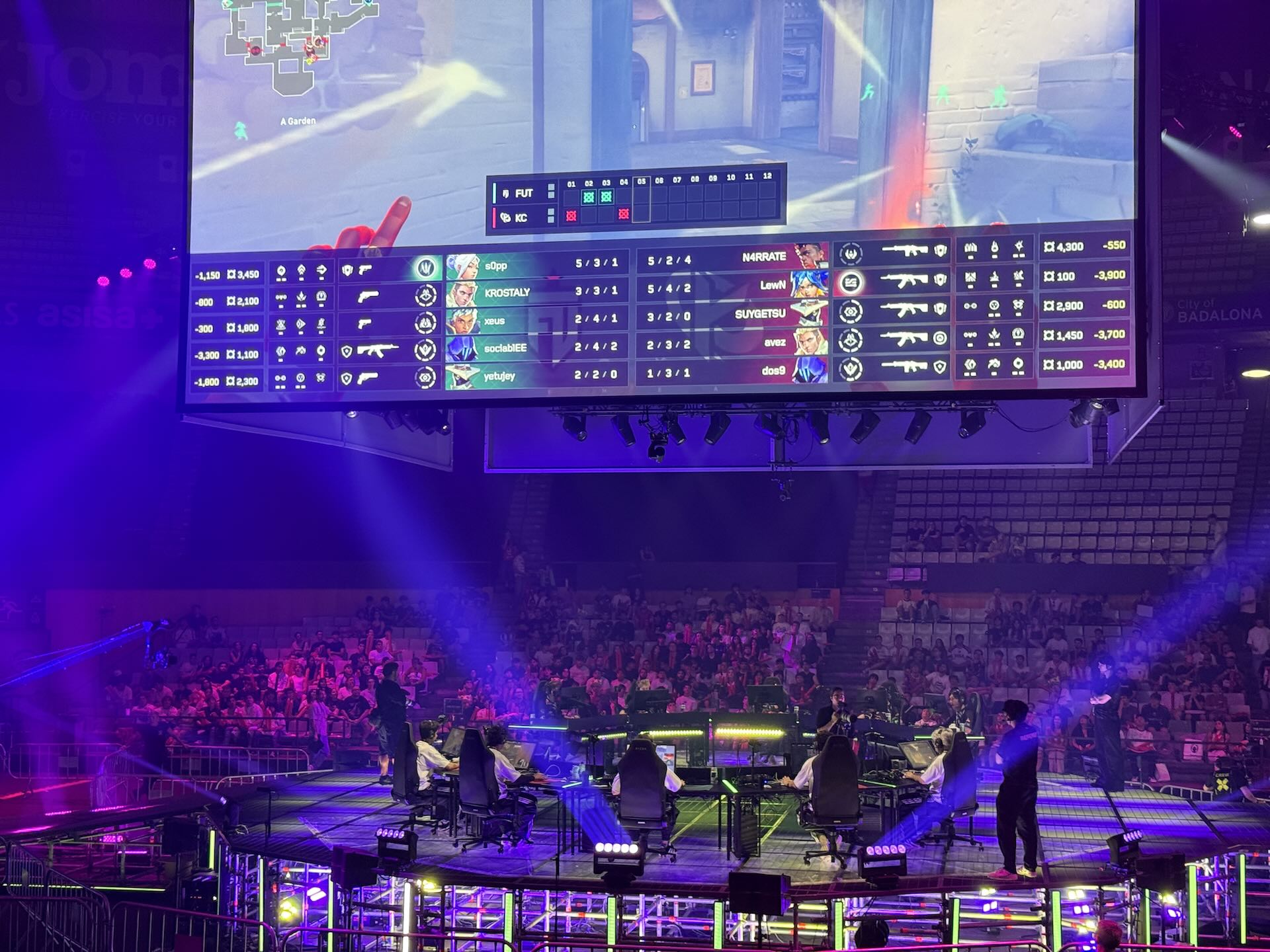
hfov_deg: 39.7
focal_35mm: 48
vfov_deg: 30.3
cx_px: 635
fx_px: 1761
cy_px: 476
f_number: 1.78
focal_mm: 6.76
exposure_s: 1/60
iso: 250
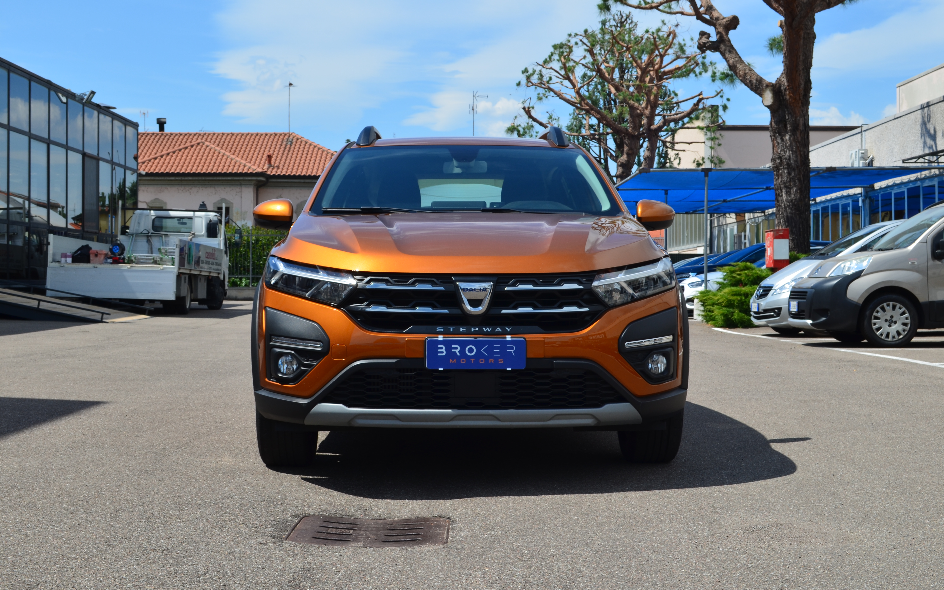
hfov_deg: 37.8
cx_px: 472
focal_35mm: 54
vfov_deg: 24.2
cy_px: 283
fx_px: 1377
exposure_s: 1/125
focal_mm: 35
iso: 100
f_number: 11
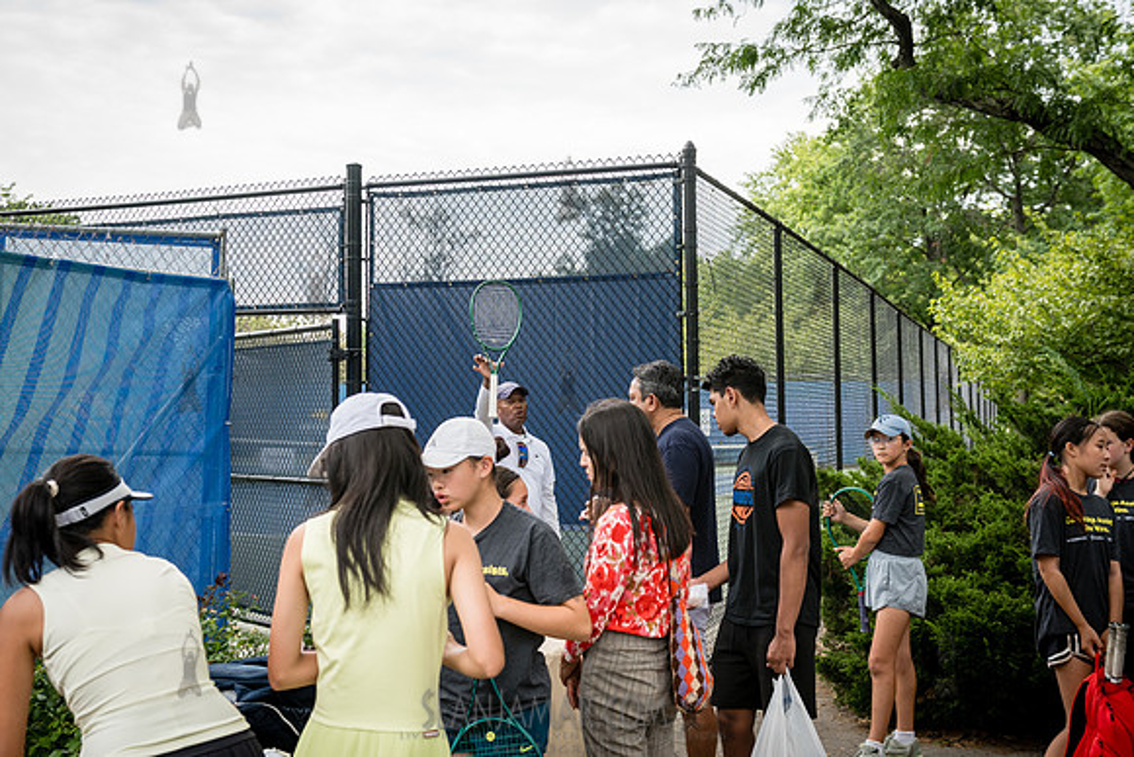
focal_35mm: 43
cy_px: 338
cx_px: 502
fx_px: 1362
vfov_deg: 31.0
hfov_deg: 45.1
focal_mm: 38
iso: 200
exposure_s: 1/400
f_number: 4.5
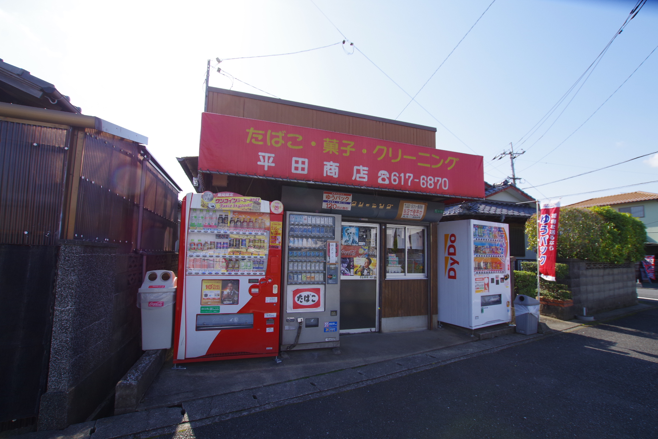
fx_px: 274
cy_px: 220
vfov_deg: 77.3
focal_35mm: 15
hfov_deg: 100.4
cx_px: 329
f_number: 7.1
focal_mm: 10
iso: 200
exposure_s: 1/320
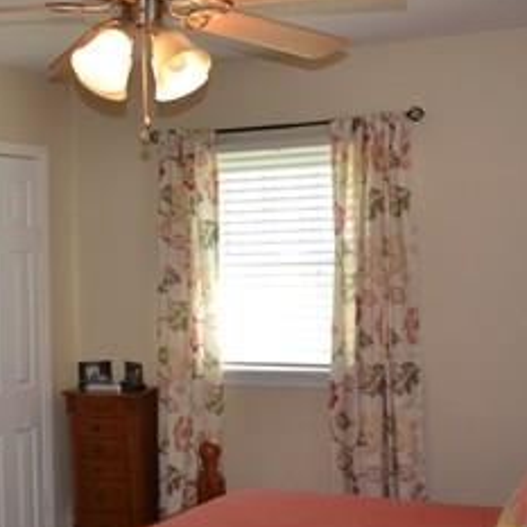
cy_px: 248
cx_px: 136
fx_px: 1085
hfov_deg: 27.0
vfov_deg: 27.3
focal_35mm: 63
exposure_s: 1/60
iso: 400
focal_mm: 18
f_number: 4
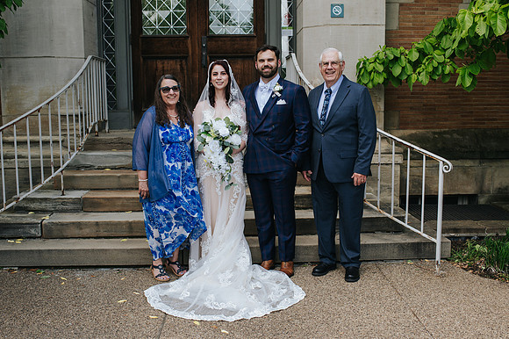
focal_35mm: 40
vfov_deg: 33.4
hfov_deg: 48.5
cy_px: 180
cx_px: 249
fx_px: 565
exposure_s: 1/400
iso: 160
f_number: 3.5
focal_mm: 35
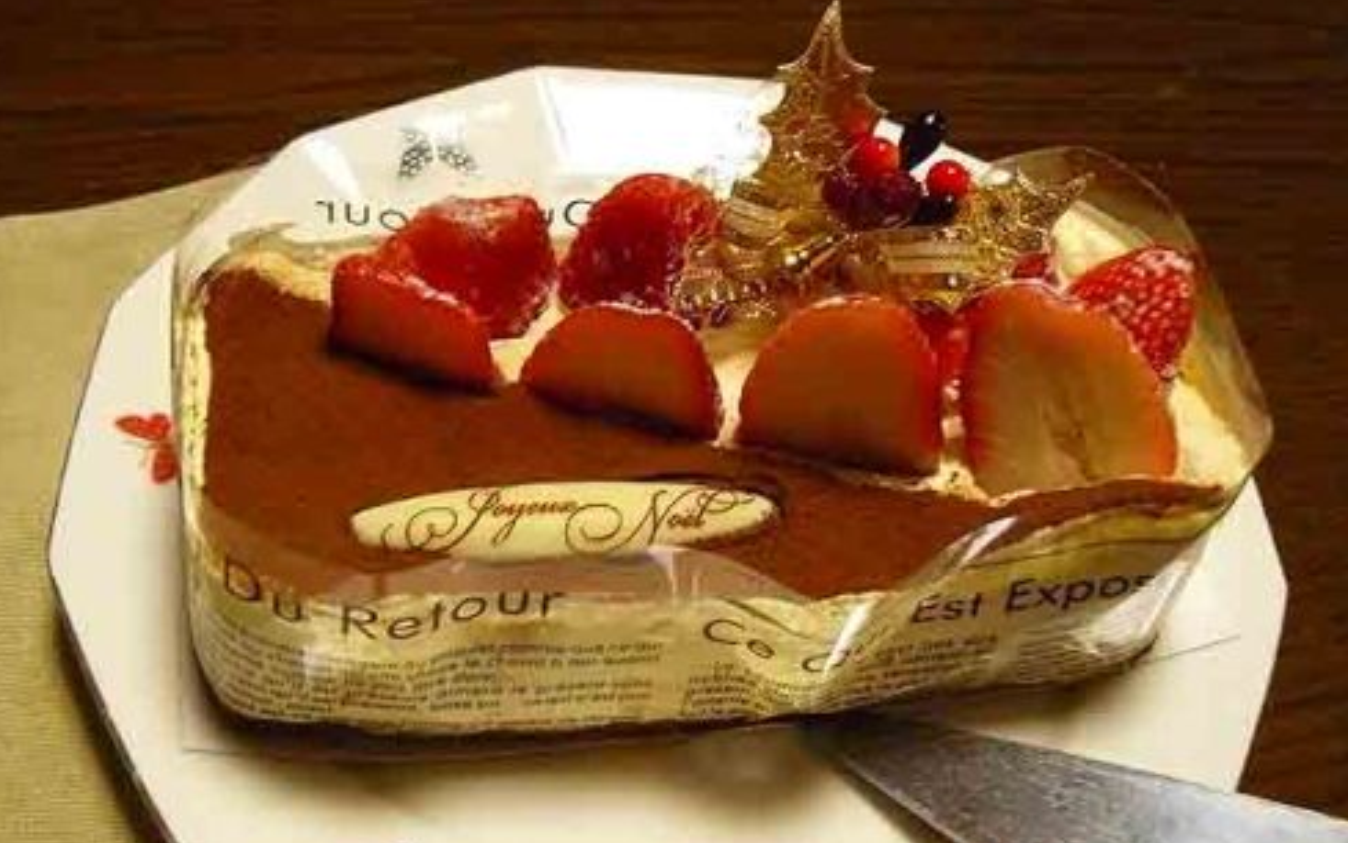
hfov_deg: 50.4
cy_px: 472
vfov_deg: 32.8
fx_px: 1433
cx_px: 673
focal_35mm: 39
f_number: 2.8
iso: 400
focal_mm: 6
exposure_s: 1/15
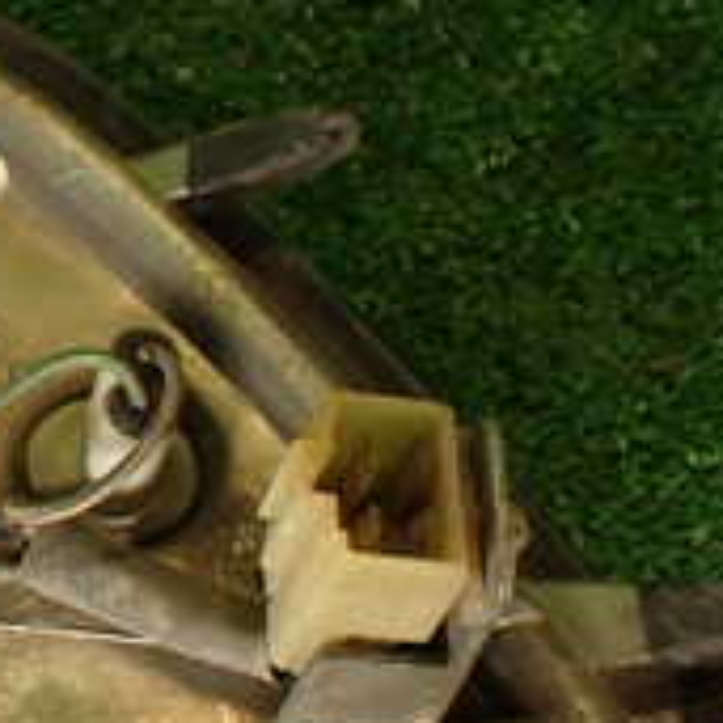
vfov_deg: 17.6
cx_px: -211
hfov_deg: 16.6
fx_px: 2339
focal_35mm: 99
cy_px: 410
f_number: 2.4
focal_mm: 5.79
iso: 125
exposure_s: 1/60
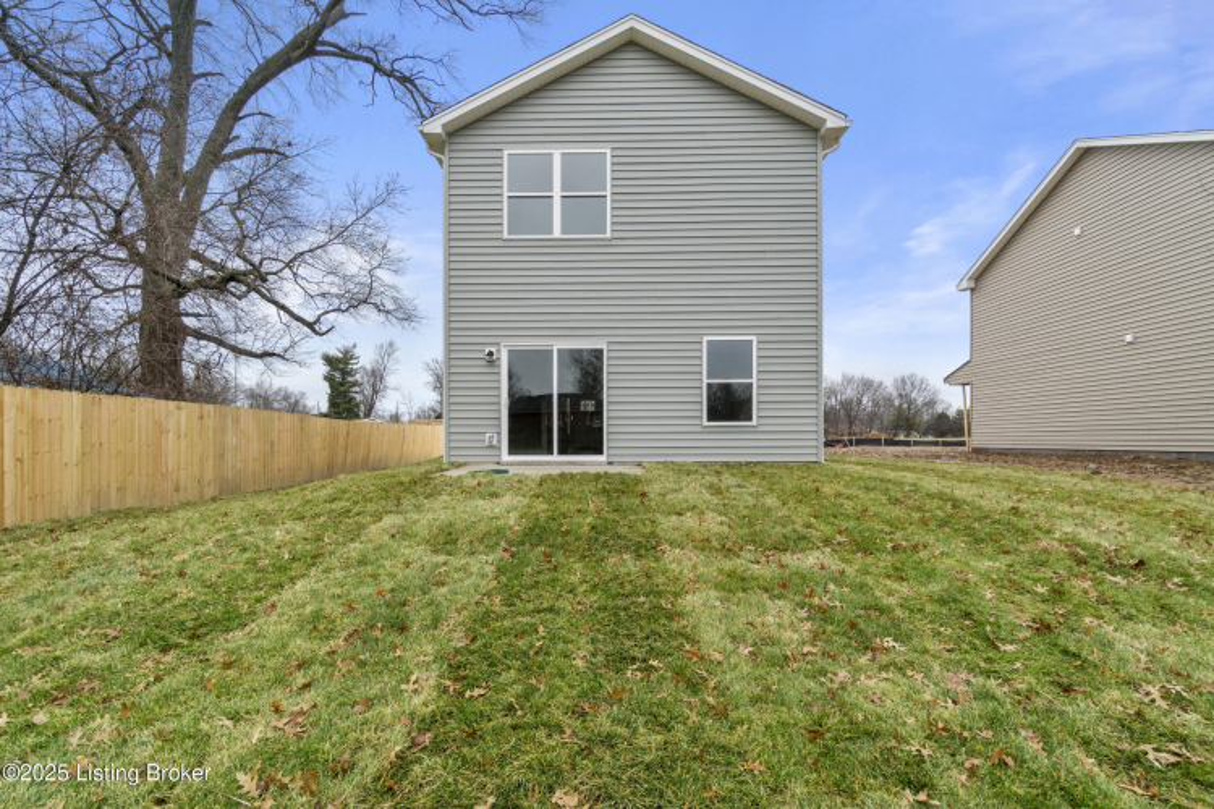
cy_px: 404
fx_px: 506
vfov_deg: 77.3
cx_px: 607
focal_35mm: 15
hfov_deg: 100.4
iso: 400
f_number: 9
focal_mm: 10
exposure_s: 1/50
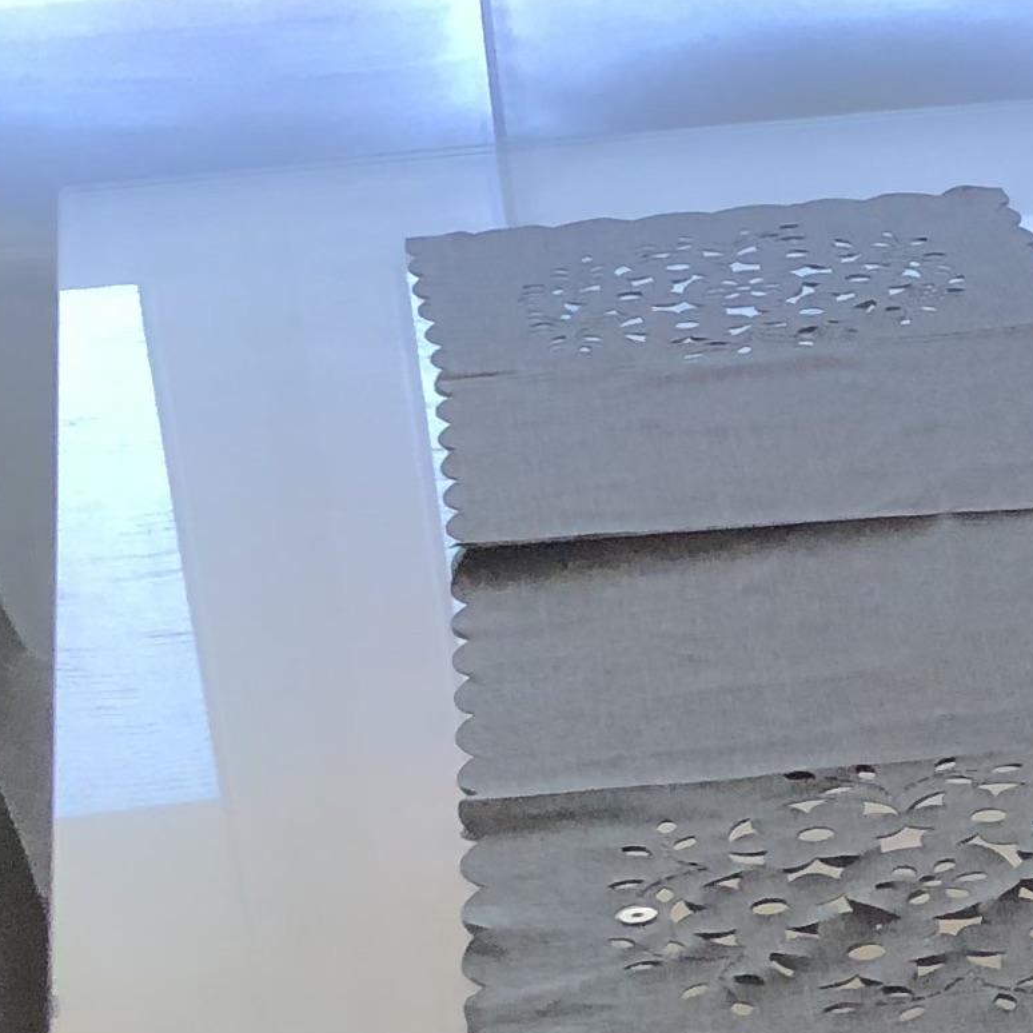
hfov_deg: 12.4
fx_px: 4355
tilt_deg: -21.1
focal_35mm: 129
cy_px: 701
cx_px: 1842
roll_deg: +0.5
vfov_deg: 13.5
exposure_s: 1/24
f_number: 1.8
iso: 32
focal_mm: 4
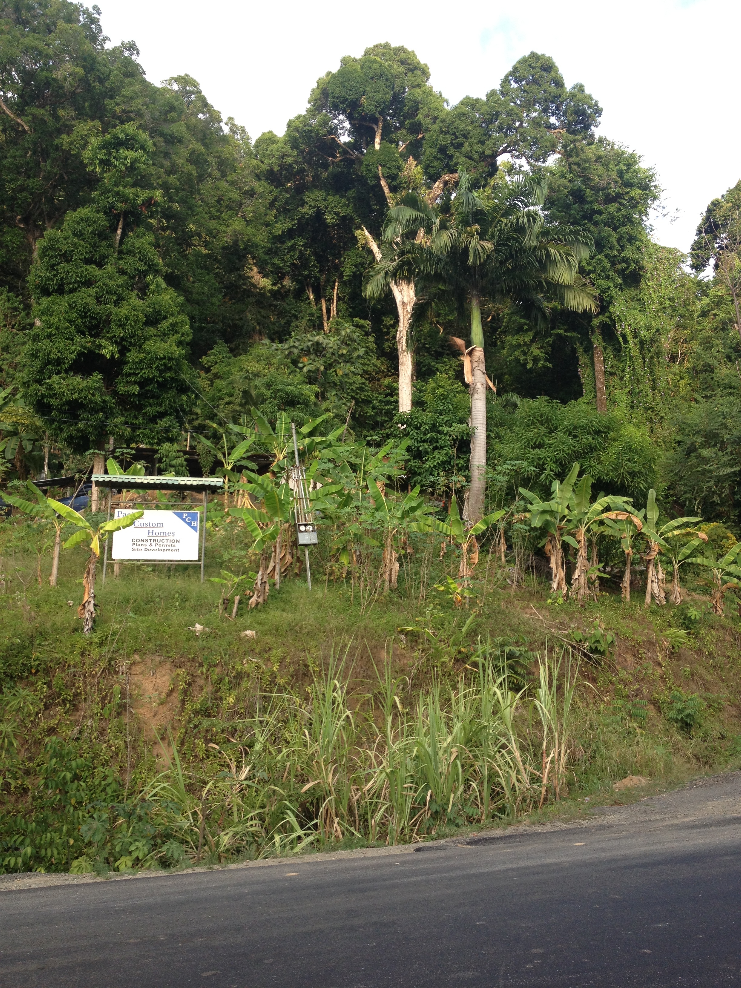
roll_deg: +2.6
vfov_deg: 52.6
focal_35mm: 35
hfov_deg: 40.7
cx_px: 370
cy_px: 494
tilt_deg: +13.5
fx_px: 999
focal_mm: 4.28
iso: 50
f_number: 2.4
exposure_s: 1/247
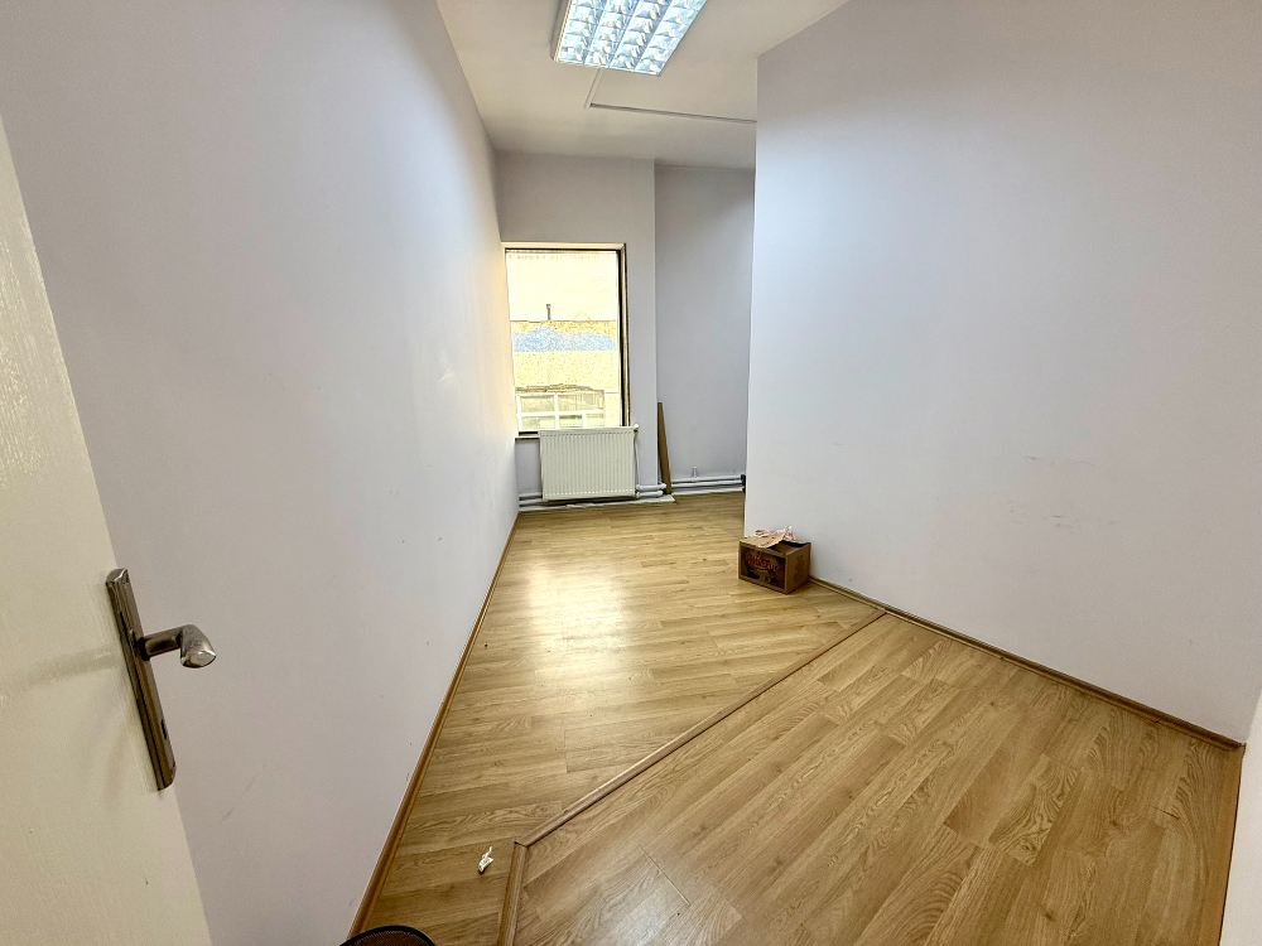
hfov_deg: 102.1
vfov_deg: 85.7
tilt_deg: -12.0
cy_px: 473
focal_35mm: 14
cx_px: 631
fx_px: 510
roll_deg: +1.1
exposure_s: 1/100
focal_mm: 2.22
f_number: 2.2
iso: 80
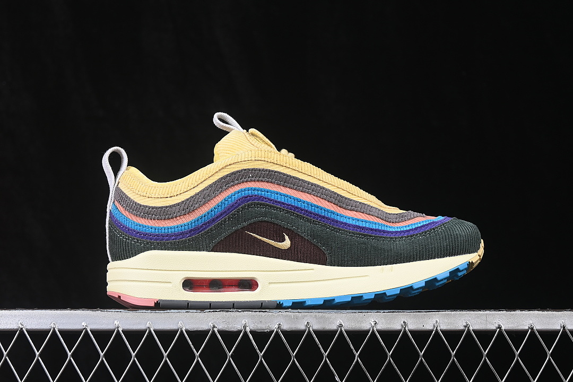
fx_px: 1194
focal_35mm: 75
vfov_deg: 18.2
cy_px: 191
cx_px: 286
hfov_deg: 27.0
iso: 160
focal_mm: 50
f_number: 7.1
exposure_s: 1/80
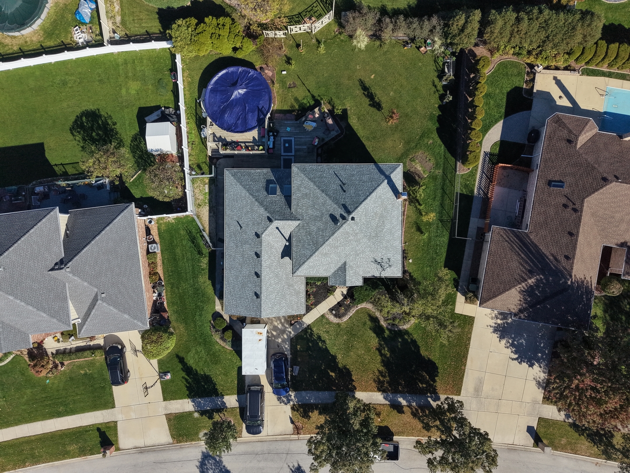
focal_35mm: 24
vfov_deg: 56.8
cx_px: 315
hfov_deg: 71.6
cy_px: 236
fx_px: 437
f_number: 1.8
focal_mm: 8.67
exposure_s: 1/8000
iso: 400
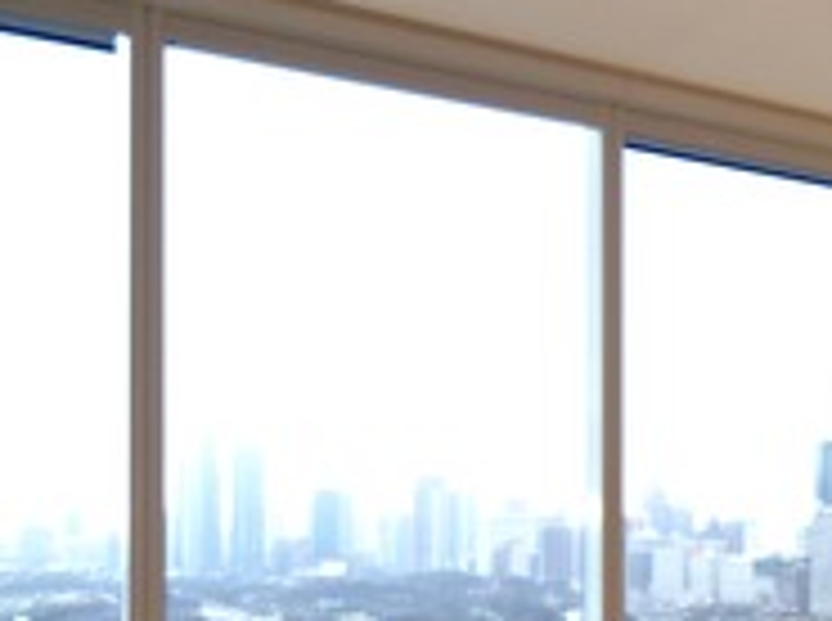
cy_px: 448
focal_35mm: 50
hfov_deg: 31.0
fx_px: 1199
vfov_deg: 28.7
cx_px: 1043
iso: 400
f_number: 4
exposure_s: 1/60
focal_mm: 10
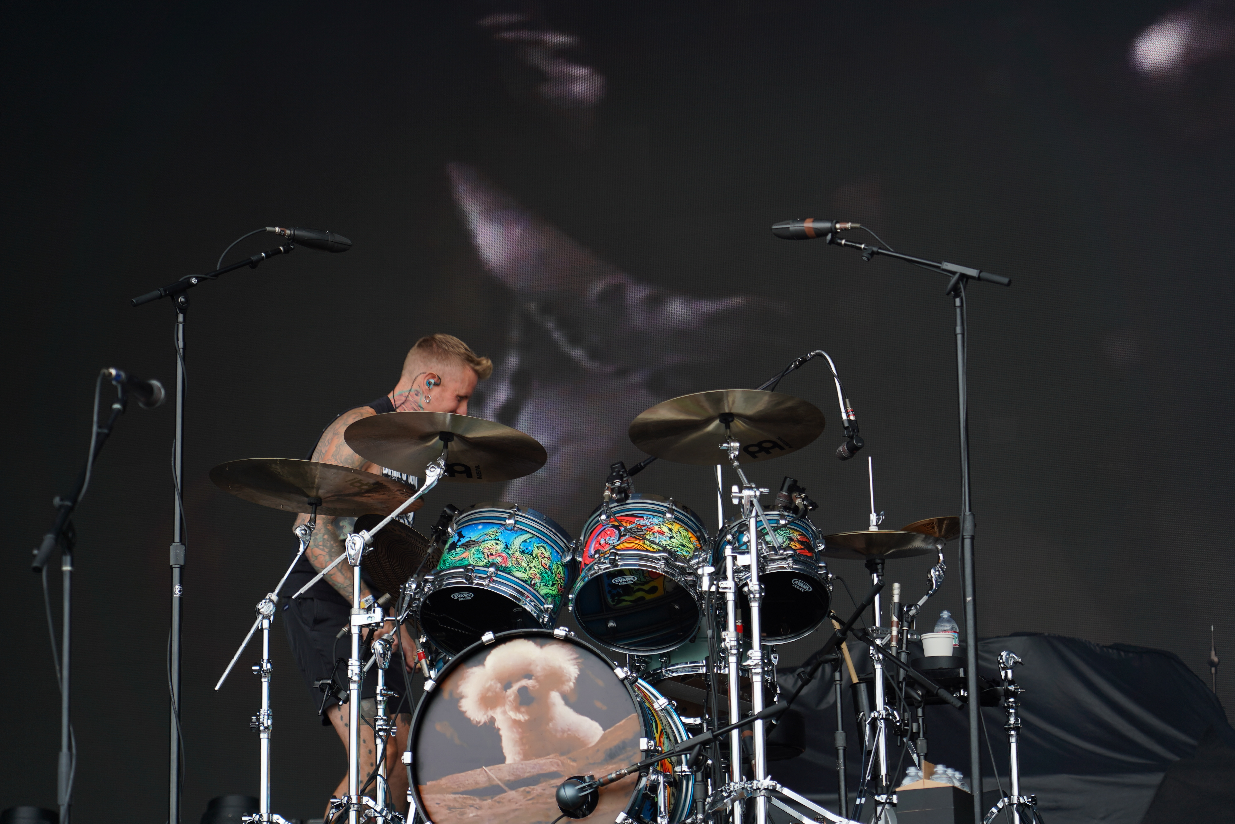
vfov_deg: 13.0
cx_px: 618
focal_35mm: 105
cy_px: 412
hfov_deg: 19.5
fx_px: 3602
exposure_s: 1/125
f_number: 4
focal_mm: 105
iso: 100
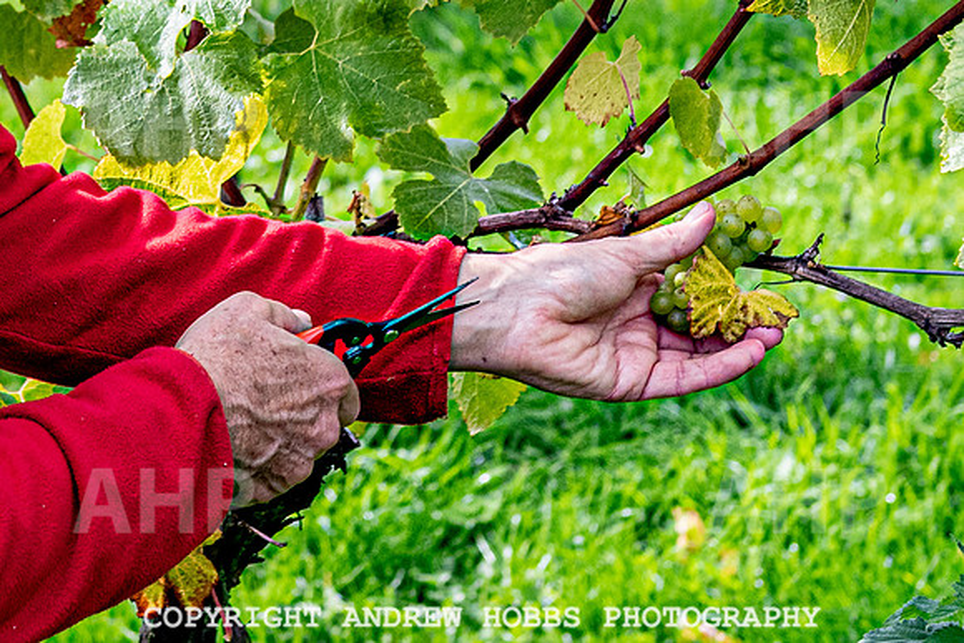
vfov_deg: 7.2
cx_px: -70
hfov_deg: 10.8
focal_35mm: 188
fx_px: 5036
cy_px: -269
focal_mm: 42
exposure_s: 1/640
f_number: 4.5
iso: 125
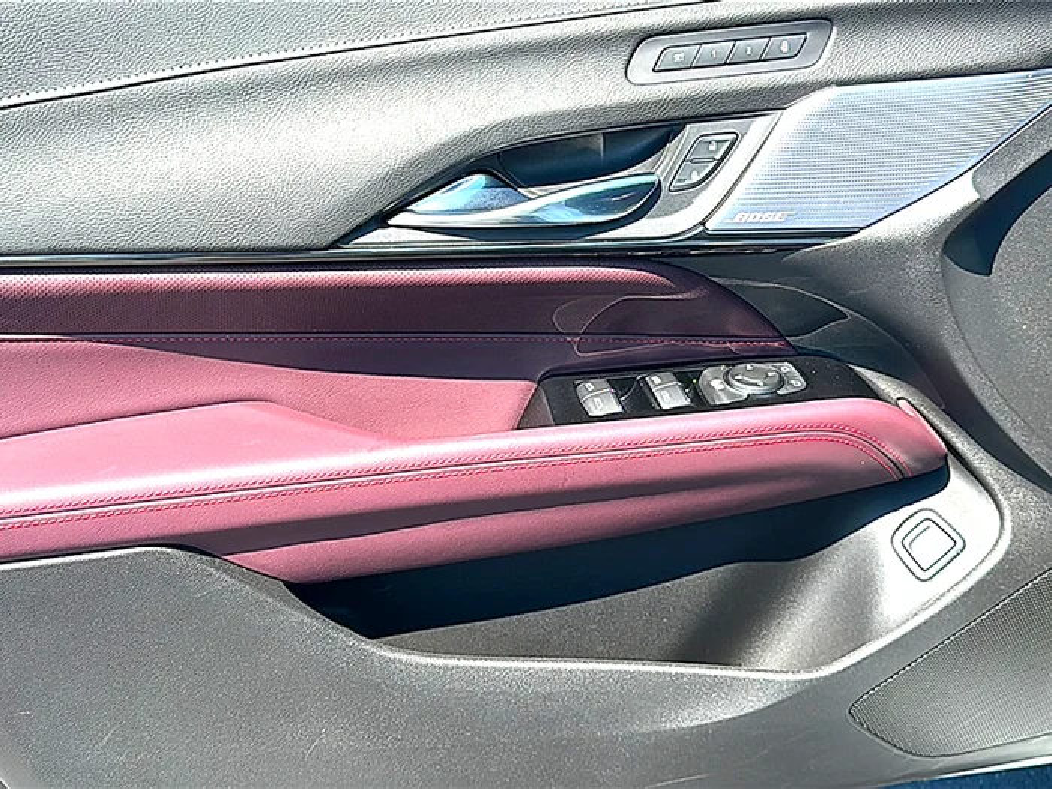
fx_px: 1185
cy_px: 394
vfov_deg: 36.8
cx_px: 526
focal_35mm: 39
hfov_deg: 47.9
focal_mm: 6.86
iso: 80
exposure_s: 1/1064
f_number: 1.78
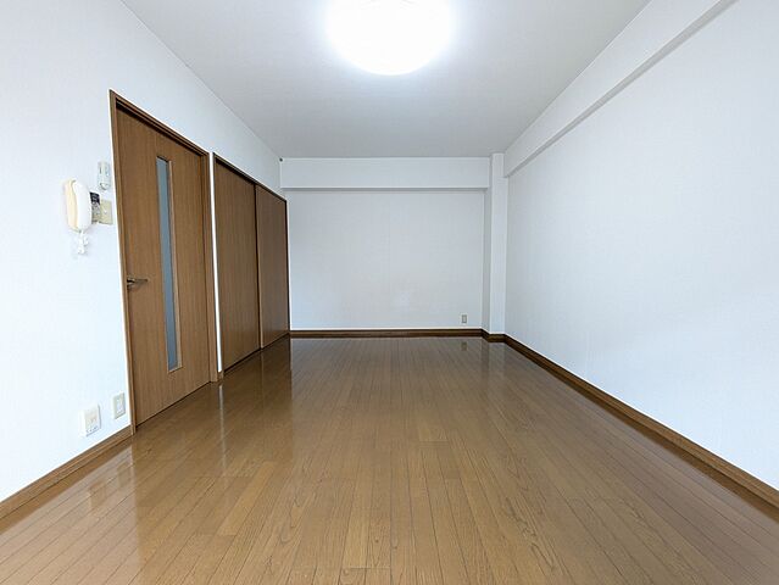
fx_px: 315
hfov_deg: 102.0
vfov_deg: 85.7
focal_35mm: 14
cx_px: 390
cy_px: 292
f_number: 2.2
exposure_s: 1/40
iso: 224
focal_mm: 1.83
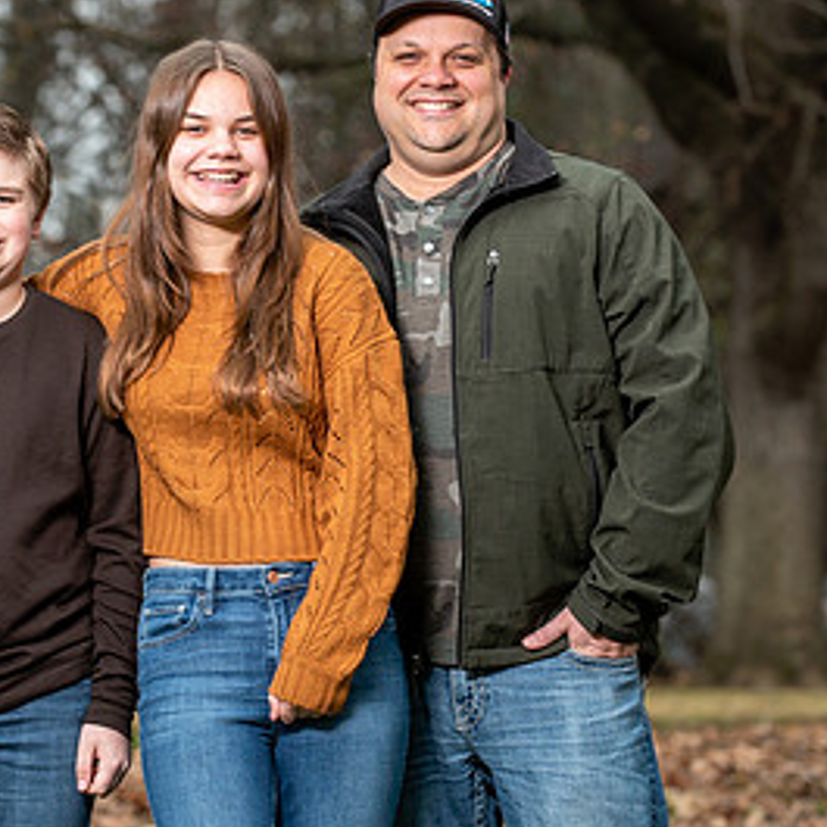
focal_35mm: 205
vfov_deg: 8.5
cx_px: 237
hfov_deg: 8.5
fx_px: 5541
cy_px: 385
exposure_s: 1/125
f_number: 4
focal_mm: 110
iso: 200
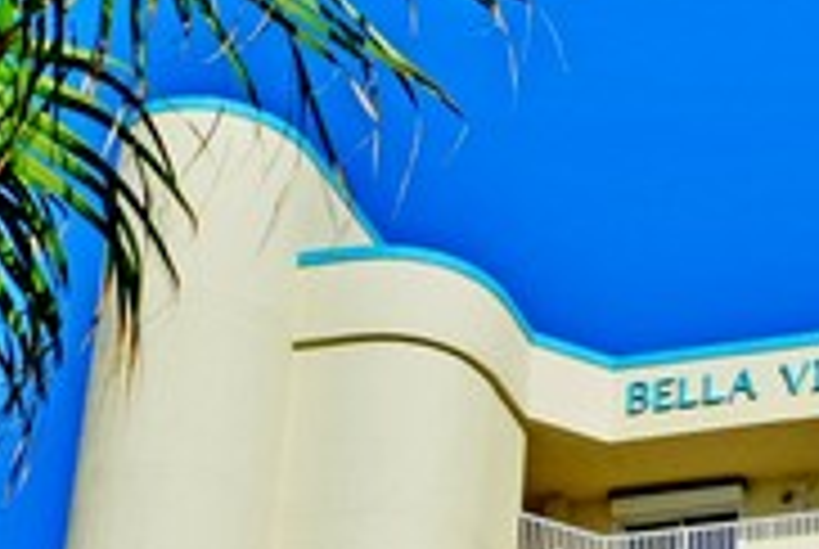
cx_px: 896
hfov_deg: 17.1
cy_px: 824
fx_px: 2643
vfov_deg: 11.4
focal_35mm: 116
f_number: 10
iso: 100
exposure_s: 1/320
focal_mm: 22
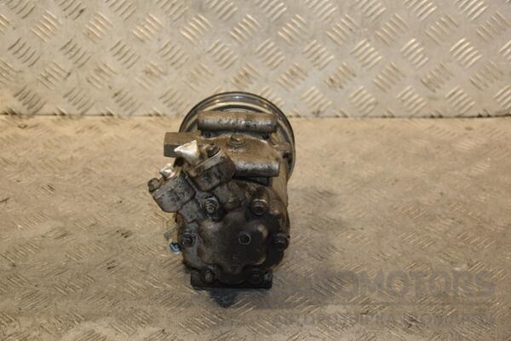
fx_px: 1065
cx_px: 256
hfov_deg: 27.0
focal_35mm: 75
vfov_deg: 18.2
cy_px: 170
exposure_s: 1/160
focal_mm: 50
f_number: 5
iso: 800
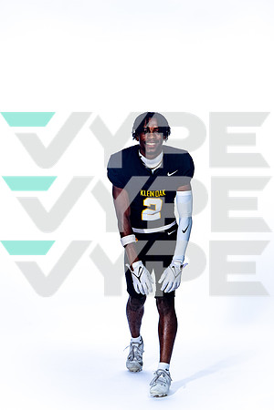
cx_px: 137
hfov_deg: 15.7
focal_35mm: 87
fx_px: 993
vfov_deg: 23.4
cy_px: 205
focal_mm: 87
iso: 250
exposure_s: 1/250
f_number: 8
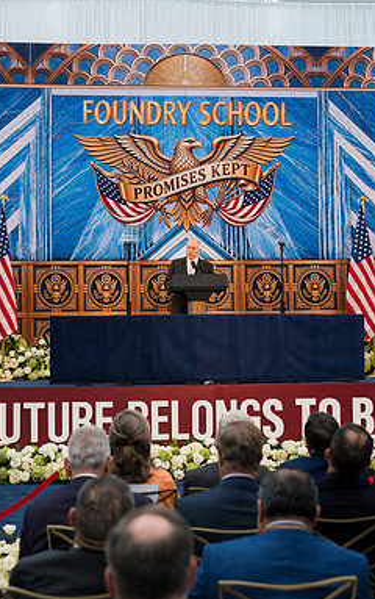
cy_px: 300
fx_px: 881
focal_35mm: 54
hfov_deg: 24.0
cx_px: 162
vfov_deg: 37.5
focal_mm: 35
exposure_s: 1/200
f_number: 2.8
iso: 220
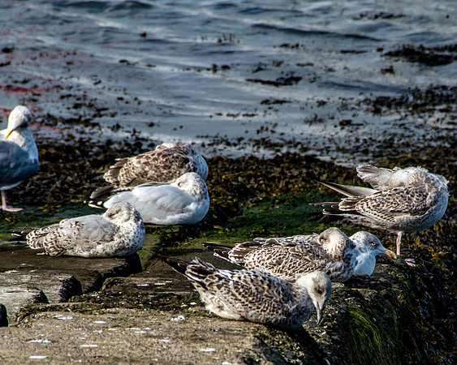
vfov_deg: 2.5
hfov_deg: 3.1
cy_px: 266
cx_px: 289
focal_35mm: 624
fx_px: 8433
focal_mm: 200
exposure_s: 1/640
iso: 200
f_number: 8
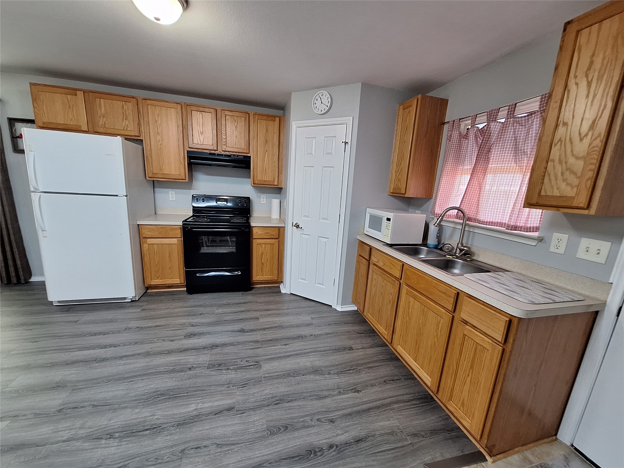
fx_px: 234
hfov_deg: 106.2
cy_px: 234
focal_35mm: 13
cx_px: 312
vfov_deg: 89.9
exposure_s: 1/40
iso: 125
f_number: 2.2
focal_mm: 1.74
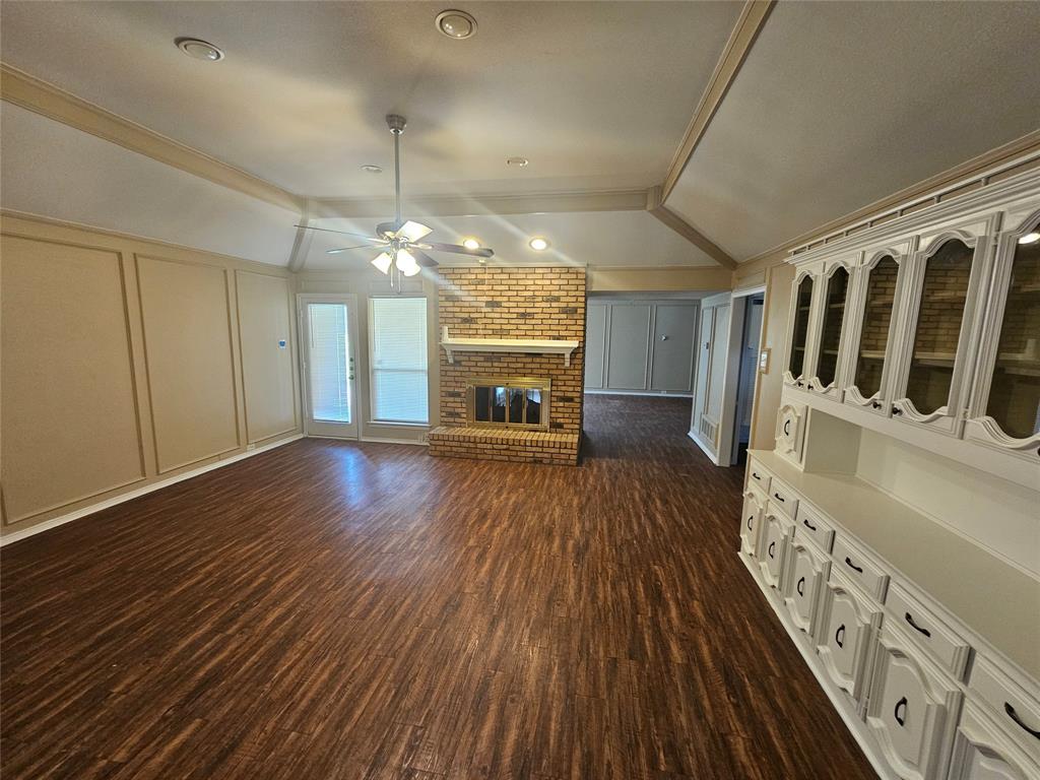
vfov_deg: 89.9
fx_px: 391
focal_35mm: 13
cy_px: 390
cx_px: 520
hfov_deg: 106.2
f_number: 2.2
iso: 320
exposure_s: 1/40
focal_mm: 2.2
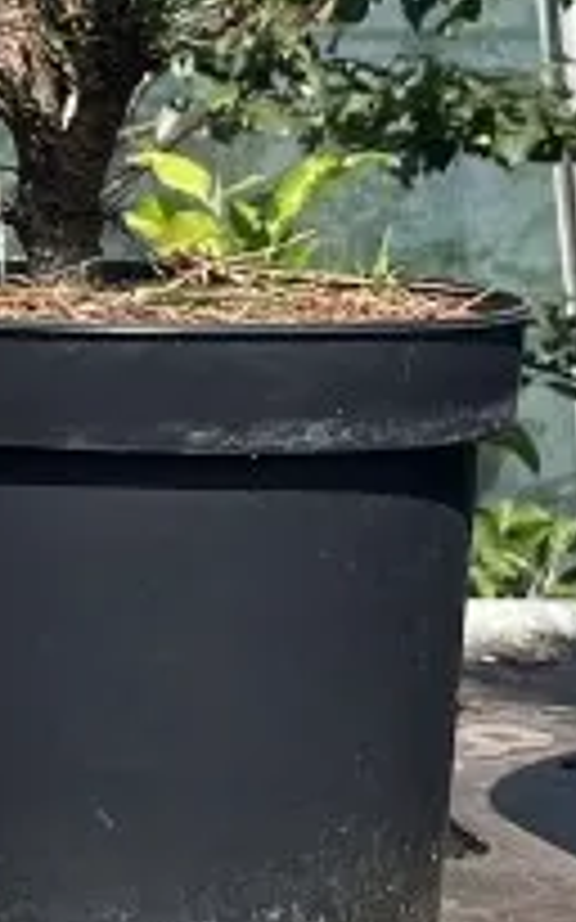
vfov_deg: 14.7
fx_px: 3469
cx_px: -688
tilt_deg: +1.0
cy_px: -121
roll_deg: +0.5
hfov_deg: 8.8
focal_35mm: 138
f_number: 1.6
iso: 50
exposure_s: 1/3521
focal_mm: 5.1
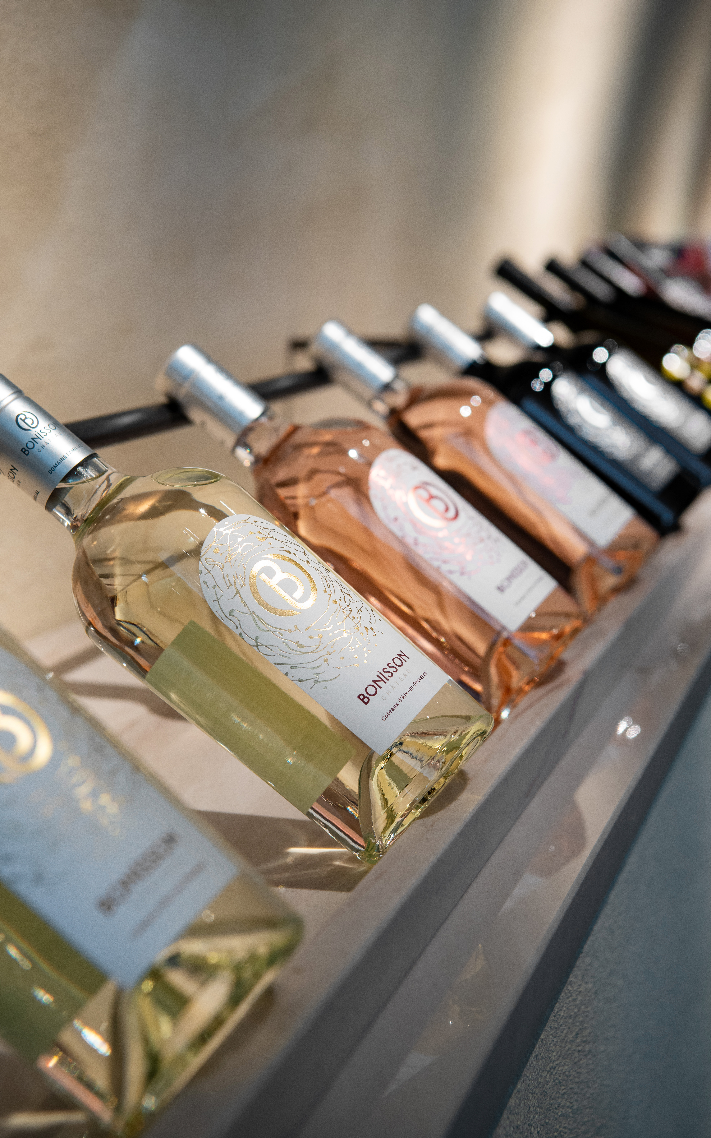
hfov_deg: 21.0
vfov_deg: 33.0
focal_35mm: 62
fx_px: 1922
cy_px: 566
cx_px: 349
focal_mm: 60
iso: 500
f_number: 5.6
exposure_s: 1/25
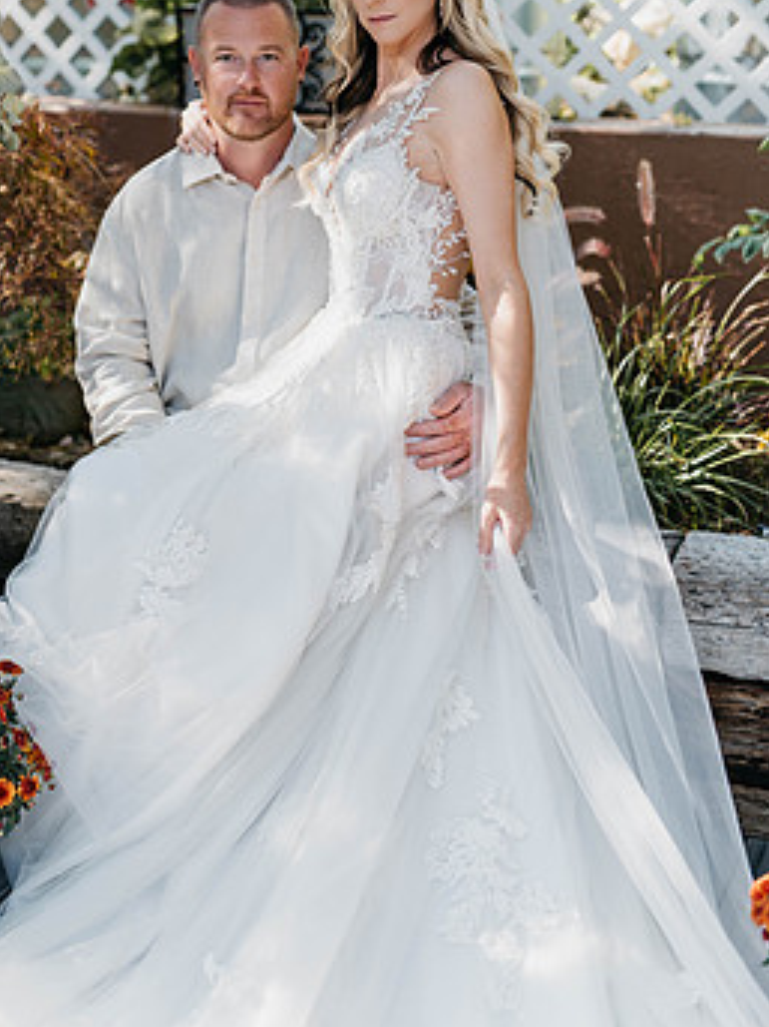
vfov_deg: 30.6
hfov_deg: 23.2
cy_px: 389
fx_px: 1867
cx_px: 325
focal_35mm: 63
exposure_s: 1/1250
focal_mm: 50
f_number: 2
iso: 250
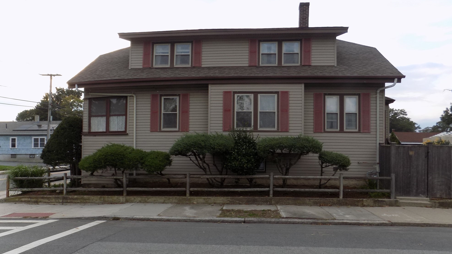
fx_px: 312
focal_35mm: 26
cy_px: 153
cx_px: 223
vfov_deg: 44.1
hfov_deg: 71.9
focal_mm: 4
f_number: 3.1
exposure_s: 1/125
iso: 80
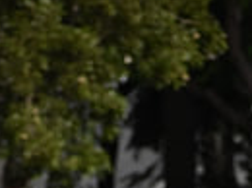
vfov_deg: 1.2
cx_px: 111
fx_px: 8901
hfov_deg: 1.6
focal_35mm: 1225
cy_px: 547
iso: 400
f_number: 6.3
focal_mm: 190
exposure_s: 1/1600
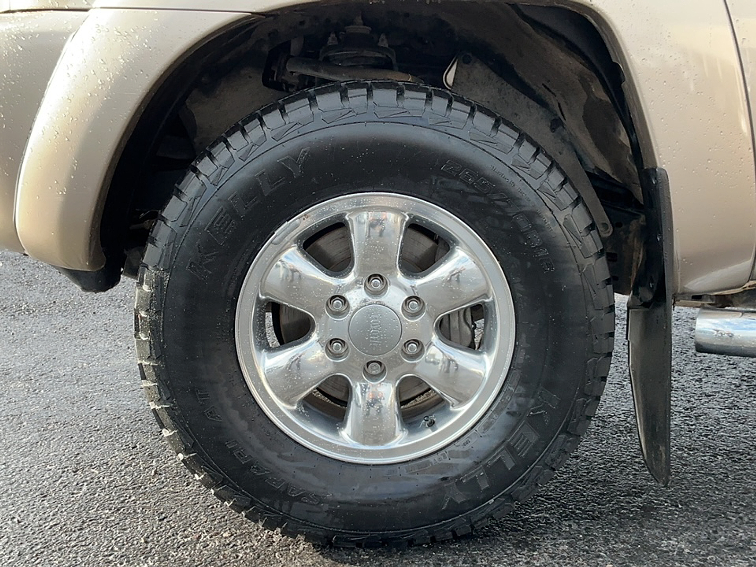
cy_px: 284
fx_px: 830
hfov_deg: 49.0
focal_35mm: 38
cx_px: 378
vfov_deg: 37.7
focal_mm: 3
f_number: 1.8
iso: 25
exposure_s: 1/259
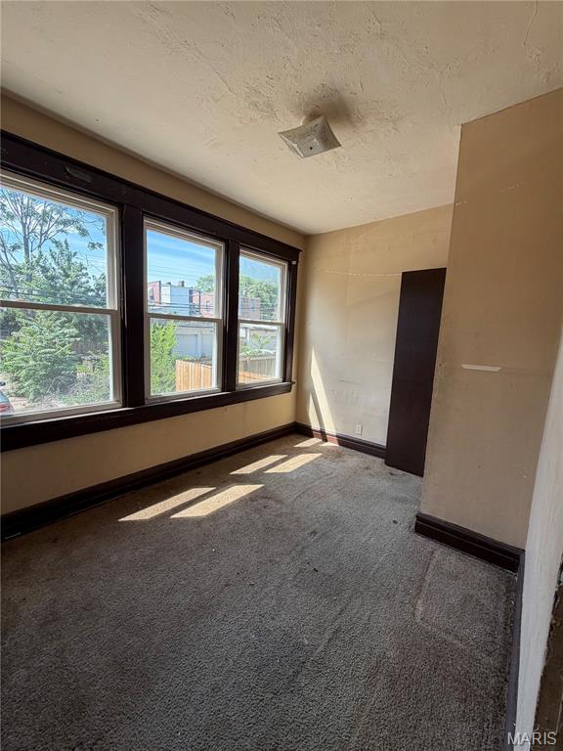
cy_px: 376
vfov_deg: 102.1
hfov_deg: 85.7
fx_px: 304
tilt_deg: -8.6
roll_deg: -2.9
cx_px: 282
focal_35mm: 14
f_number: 2.2
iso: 50
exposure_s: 1/127
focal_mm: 2.22
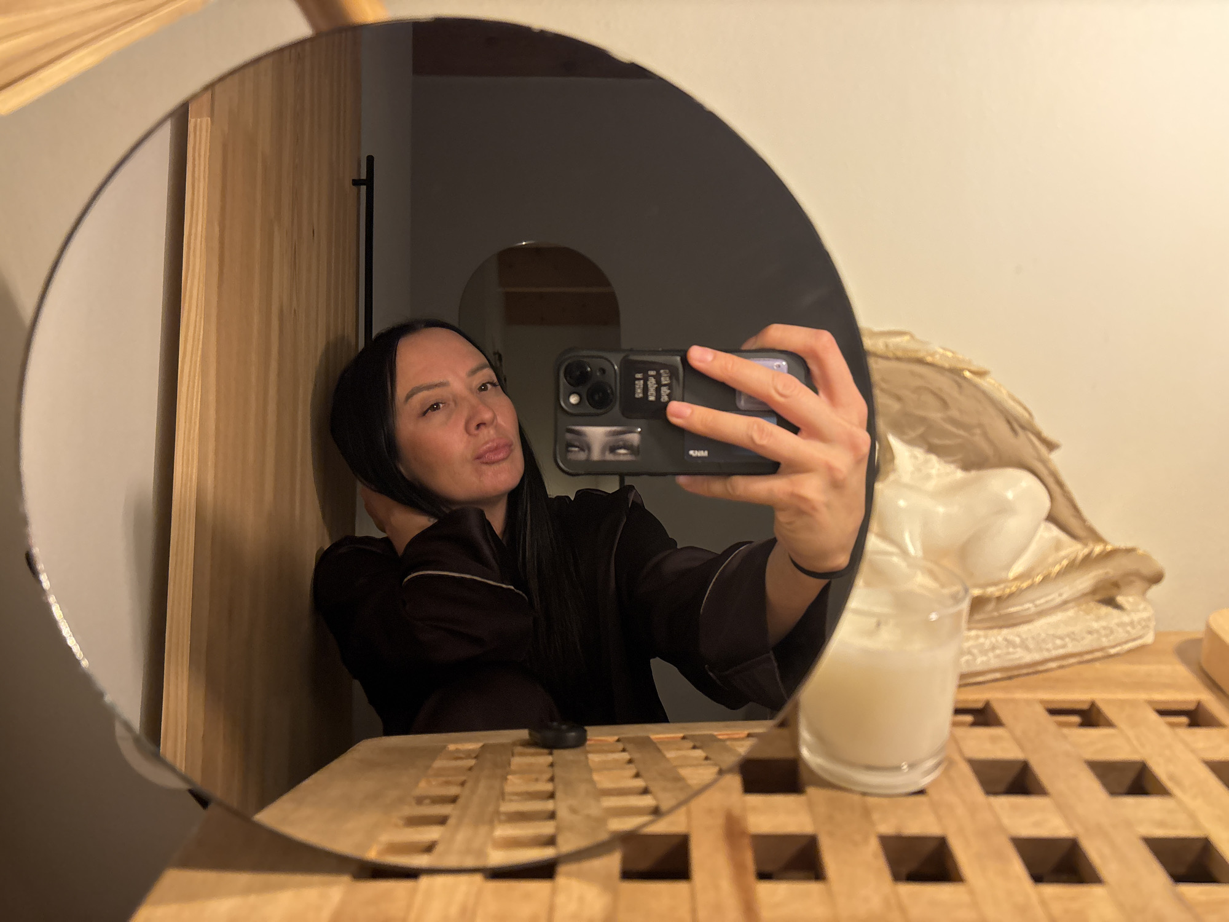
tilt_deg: -16.4
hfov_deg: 67.3
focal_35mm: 26
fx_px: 923
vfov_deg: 53.1
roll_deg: +1.1
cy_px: 461
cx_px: 614
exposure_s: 1/33
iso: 400
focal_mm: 5.96
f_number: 1.6
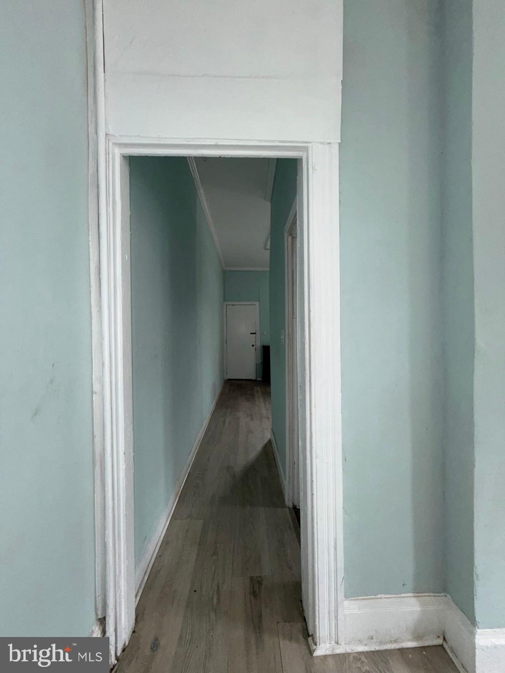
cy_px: 336
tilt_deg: -1.2
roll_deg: +0.5
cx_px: 252
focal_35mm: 14
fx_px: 272
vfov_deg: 102.1
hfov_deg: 85.7
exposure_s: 1/60
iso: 100
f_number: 2.2
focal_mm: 2.22
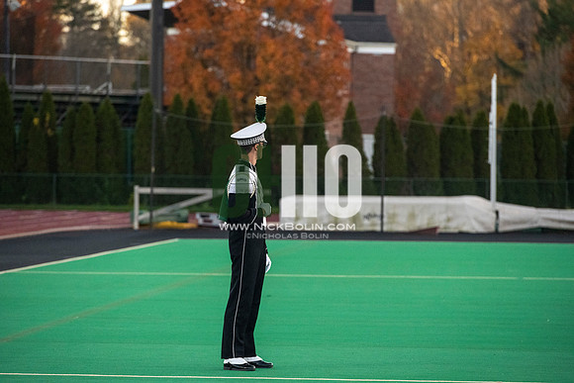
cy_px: 192
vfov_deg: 6.9
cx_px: 287
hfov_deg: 10.3
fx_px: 3189
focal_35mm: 200
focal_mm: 200
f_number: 4.5
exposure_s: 1/5000
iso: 5000
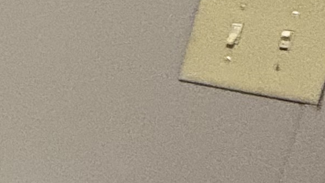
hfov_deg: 13.5
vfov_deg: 11.6
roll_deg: -0.6
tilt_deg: -14.8
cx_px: -498
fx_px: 897
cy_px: 146
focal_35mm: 104
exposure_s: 1/60
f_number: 2.2
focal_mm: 2.22
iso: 800
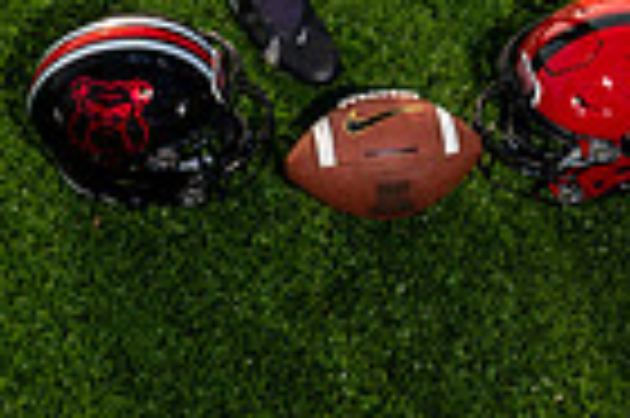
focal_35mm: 129
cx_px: 342
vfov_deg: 9.6
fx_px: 2255
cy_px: -508
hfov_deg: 15.9
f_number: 8
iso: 100
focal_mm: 40
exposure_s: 1/250
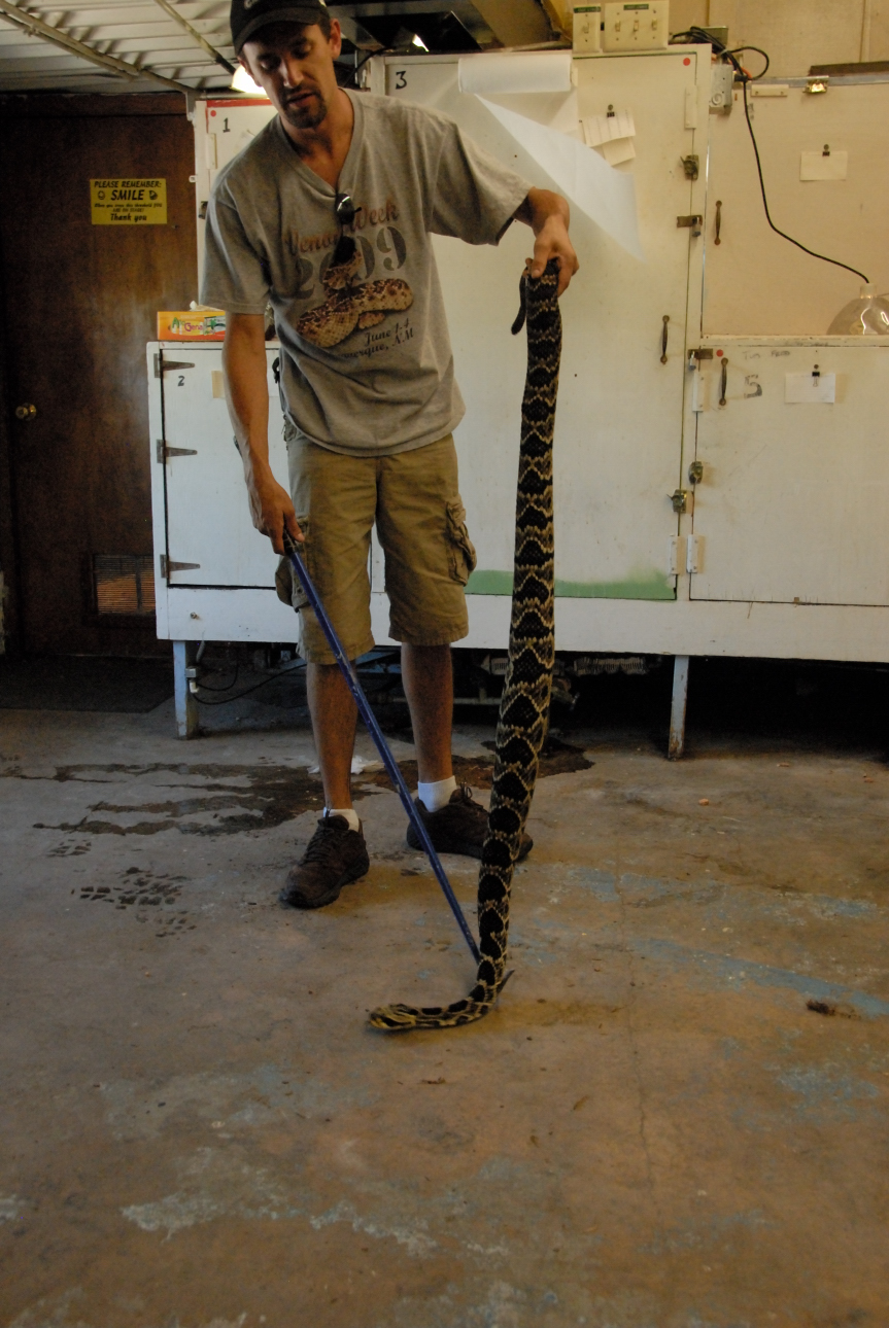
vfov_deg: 53.1
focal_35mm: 36
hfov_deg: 37.0
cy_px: 664
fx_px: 1330
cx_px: 444
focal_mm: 24
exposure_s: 1/60
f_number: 5.6
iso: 1600
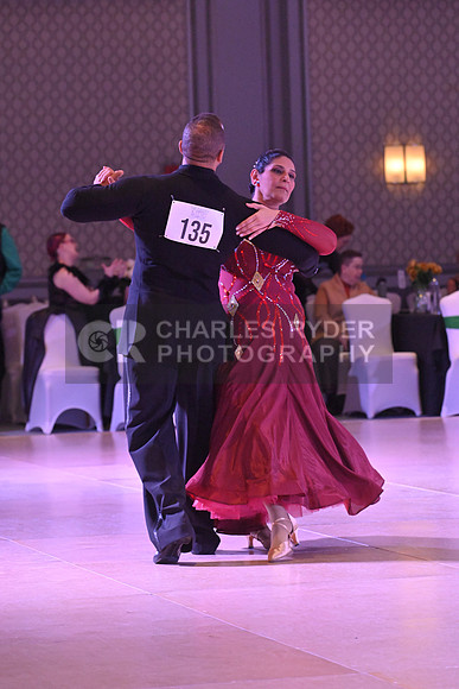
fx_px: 3058
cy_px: 344
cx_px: 230
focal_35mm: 160
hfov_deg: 8.6
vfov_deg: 12.8
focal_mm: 160
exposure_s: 1/400
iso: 6400
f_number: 7.1
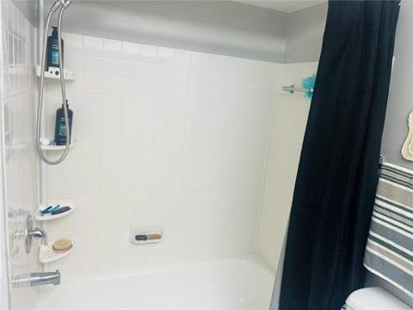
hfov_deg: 67.3
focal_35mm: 26
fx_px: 310
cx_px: 206
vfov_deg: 53.1
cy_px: 155
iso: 125
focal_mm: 5.1
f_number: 1.6
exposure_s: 1/60
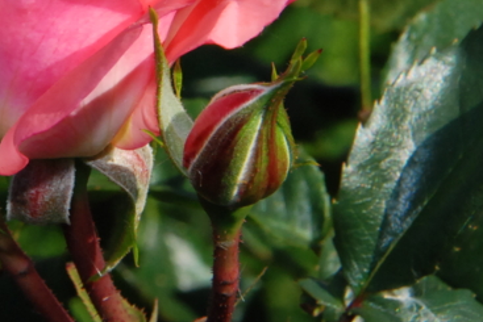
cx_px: 32
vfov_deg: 1.4
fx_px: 13193
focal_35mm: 983
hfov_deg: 2.1
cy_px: 43
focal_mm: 300
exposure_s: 1/200
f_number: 29
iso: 800
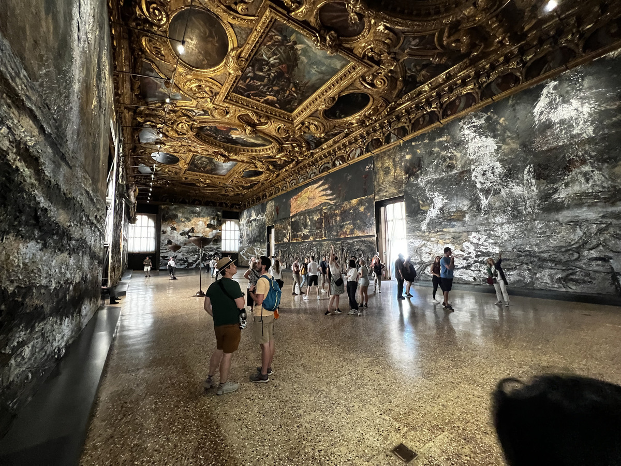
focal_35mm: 13
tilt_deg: +5.2
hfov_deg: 106.2
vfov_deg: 89.9
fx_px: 233
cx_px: 310
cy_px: 233
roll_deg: +1.0
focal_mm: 1.57
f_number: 1.8
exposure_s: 1/60
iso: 800
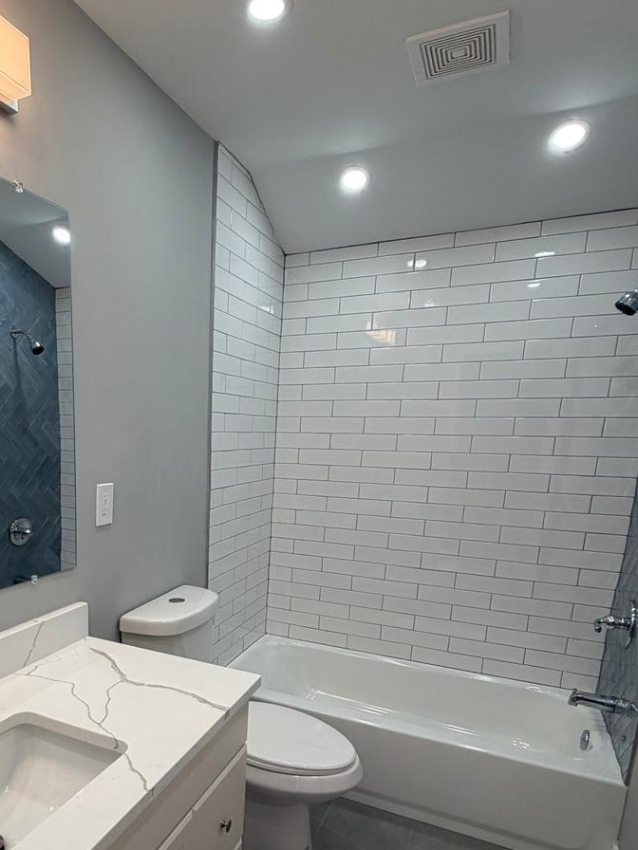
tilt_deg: -11.7
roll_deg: -0.9
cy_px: 563
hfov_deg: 54.7
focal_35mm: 24
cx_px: 177
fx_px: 590
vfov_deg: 69.7
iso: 100
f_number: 2.2
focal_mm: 2.22
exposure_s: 1/120
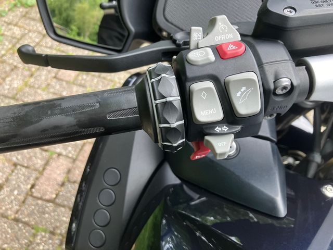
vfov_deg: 49.7
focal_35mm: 28
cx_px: 166
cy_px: 125
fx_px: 269
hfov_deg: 63.4
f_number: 1.8
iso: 50
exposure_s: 1/80
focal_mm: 3.99
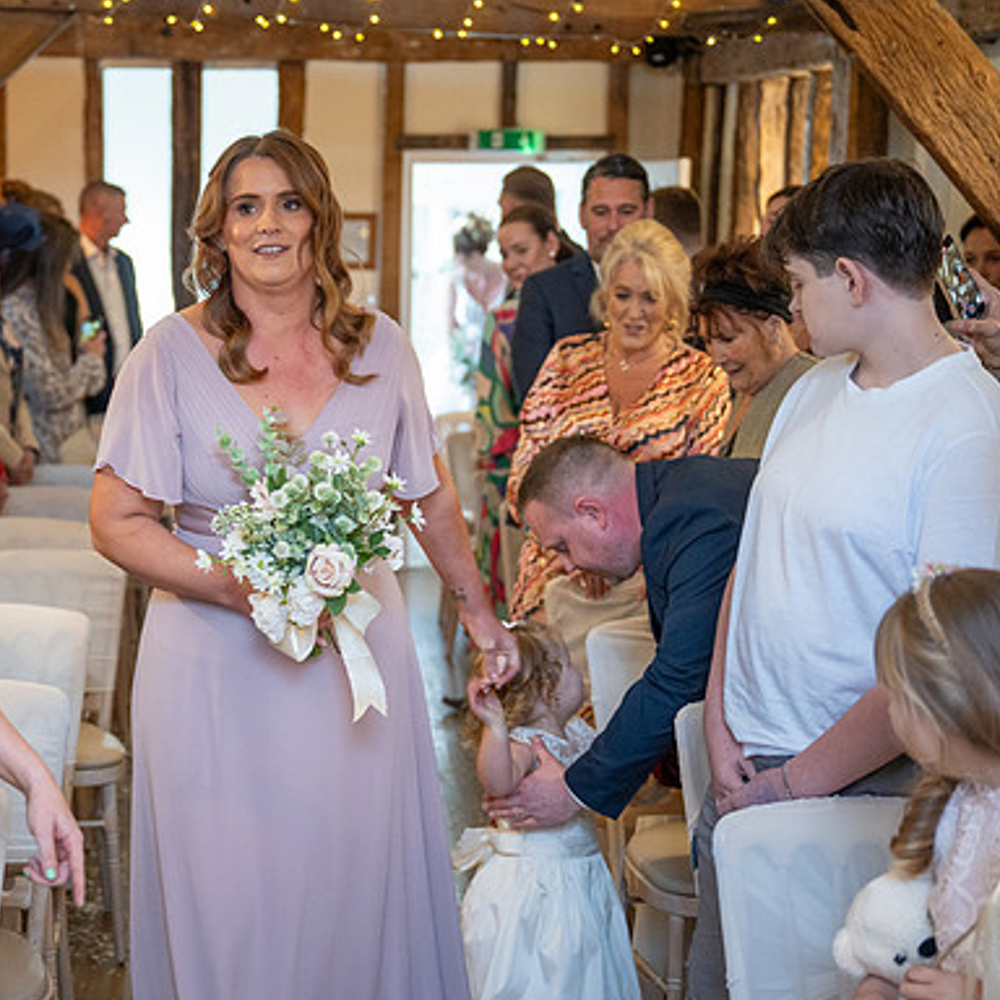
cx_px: 312
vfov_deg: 25.7
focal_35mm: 67
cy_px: 501
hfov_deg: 25.6
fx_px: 2190
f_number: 2.8
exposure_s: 1/80
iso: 1250
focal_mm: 48
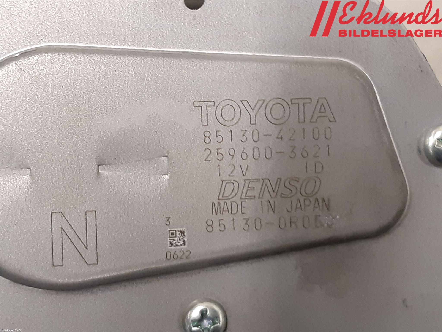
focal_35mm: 26
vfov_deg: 53.1
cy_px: 166
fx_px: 332
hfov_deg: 67.3
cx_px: 221
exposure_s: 1/33
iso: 200
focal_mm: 3.93
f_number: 1.7
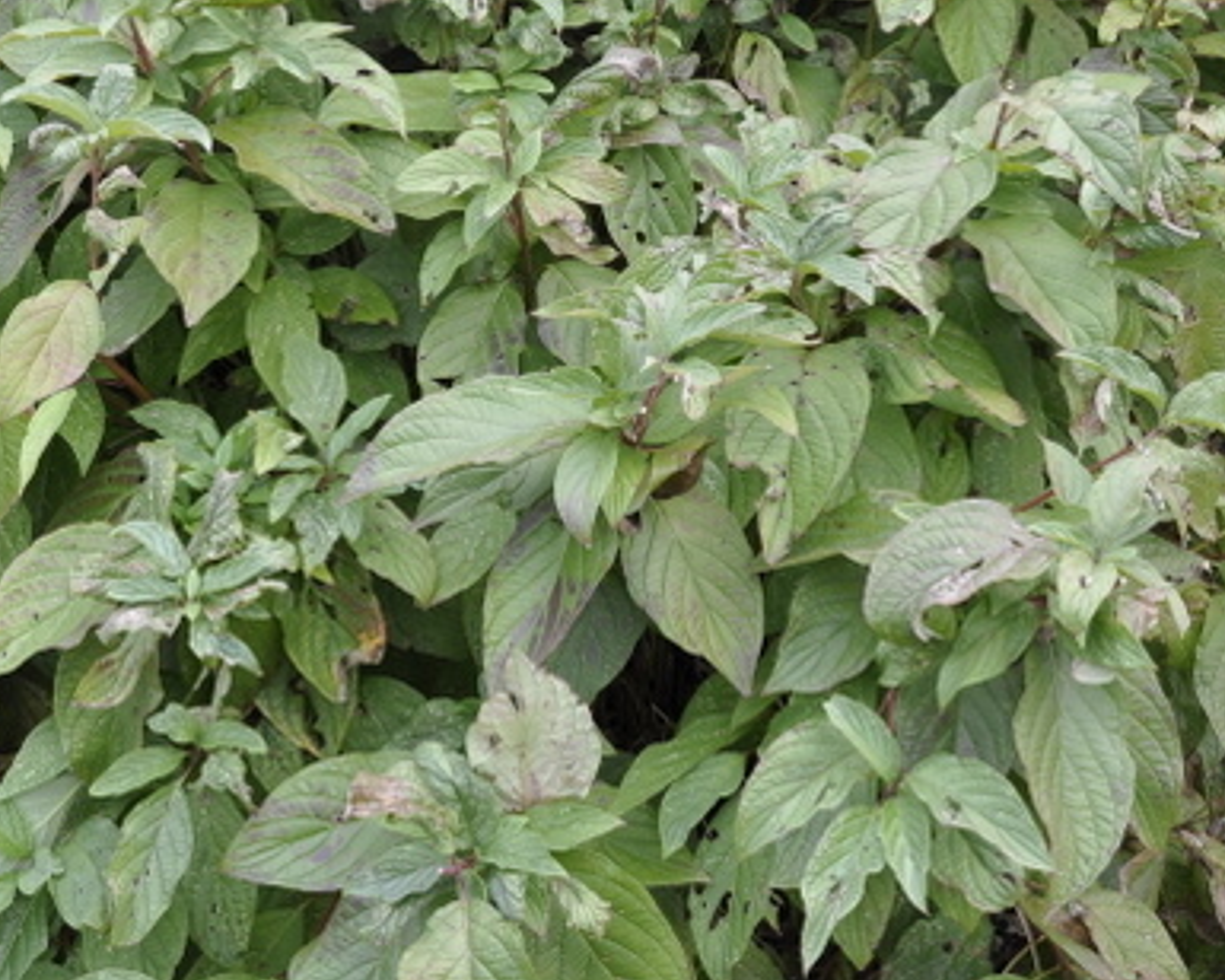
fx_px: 2755
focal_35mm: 76
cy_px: 264
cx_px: 614
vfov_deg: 20.0
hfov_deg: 25.1
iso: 200
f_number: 7.1
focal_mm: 26
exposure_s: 1/50
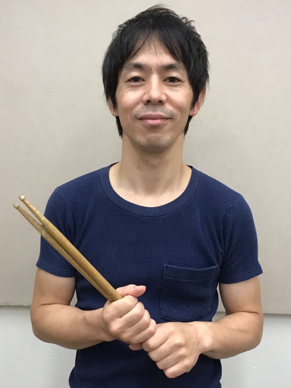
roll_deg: +0.3
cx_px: 146
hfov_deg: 45.4
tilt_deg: -11.3
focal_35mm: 31
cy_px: 194
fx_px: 348
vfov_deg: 58.4
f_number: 2.4
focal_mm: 3.3
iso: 50
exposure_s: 1/30
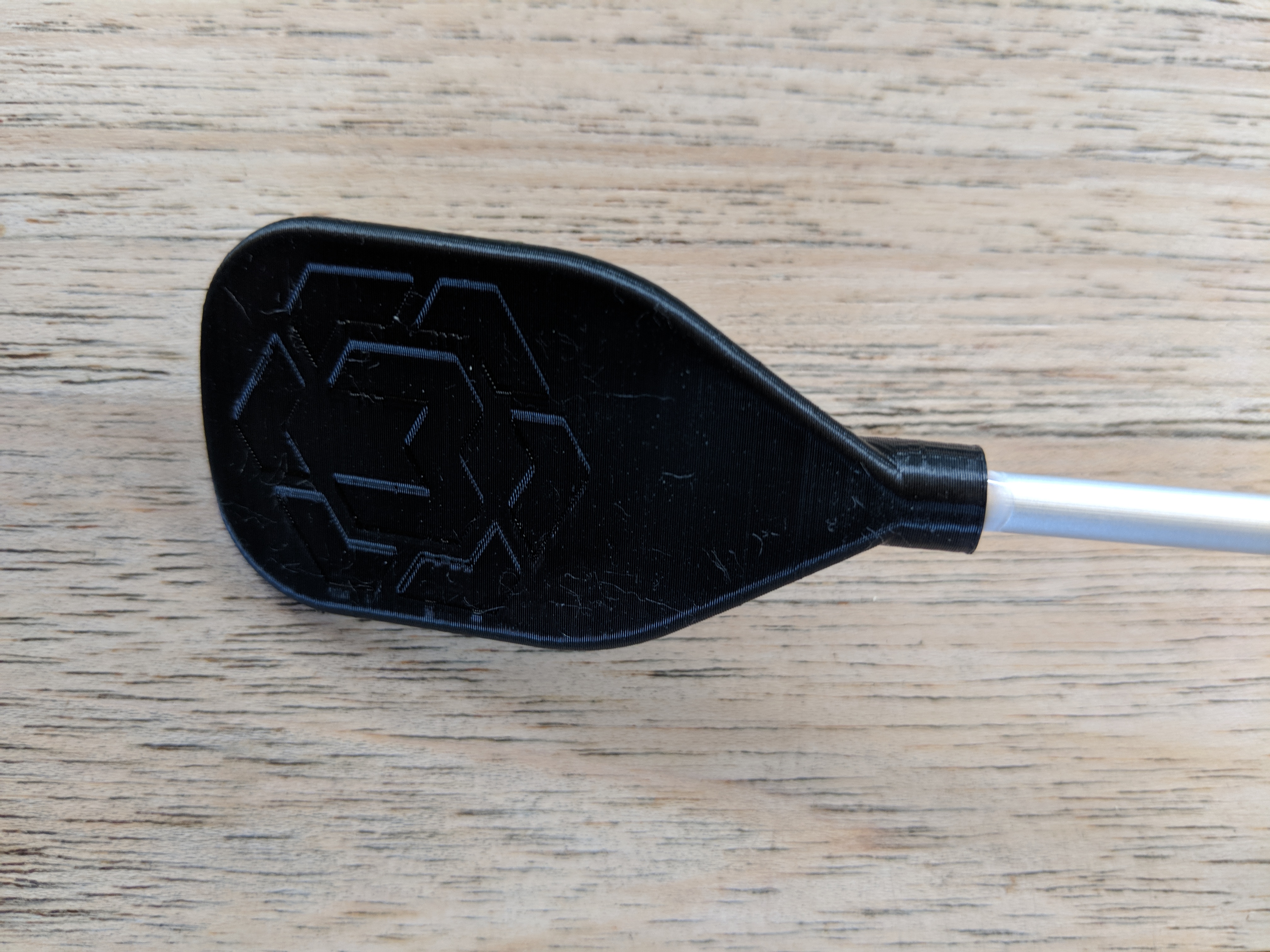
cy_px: 476
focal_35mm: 27
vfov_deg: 51.4
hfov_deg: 65.3
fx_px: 991
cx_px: 635
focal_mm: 4.44
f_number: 1.8
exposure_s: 1/100
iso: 73
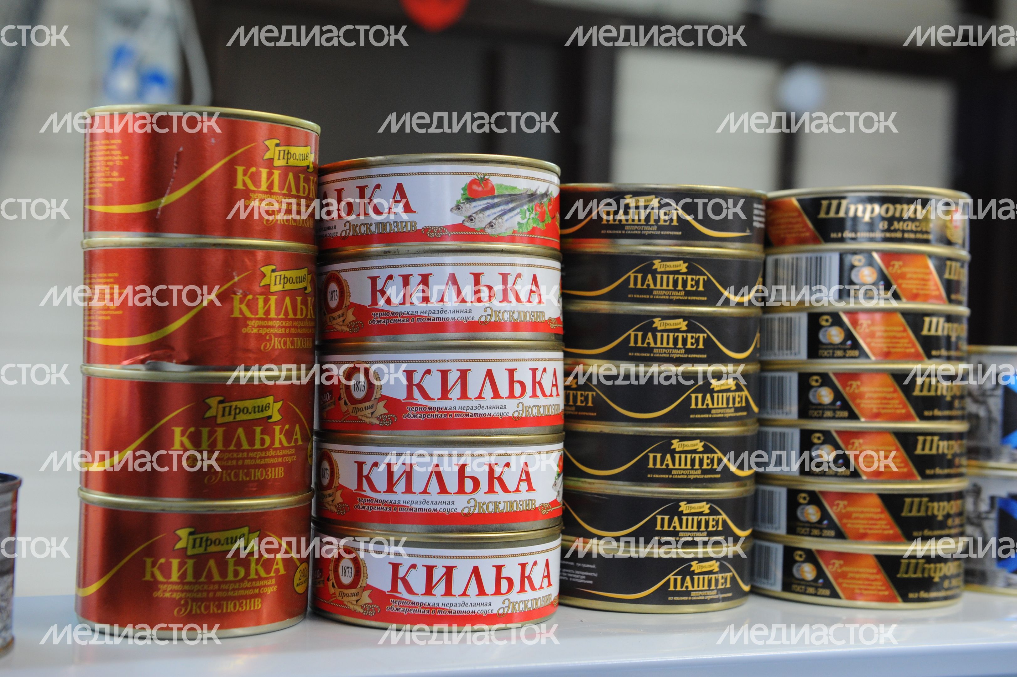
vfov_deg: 26.0
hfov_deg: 38.2
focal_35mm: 52
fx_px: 1468
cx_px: 508
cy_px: 338
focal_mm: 52
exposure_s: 1/100
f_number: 5.6
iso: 1600
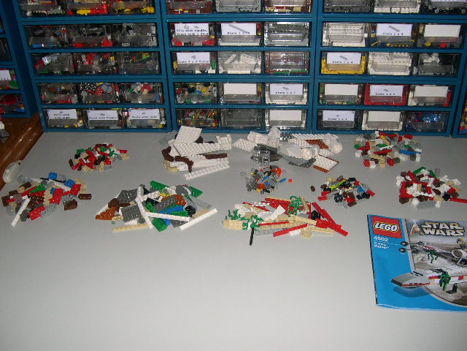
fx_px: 513
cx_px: 234
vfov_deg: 37.7
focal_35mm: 38
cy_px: 176
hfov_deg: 49.0
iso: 100
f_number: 2.8
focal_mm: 8
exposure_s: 1/60
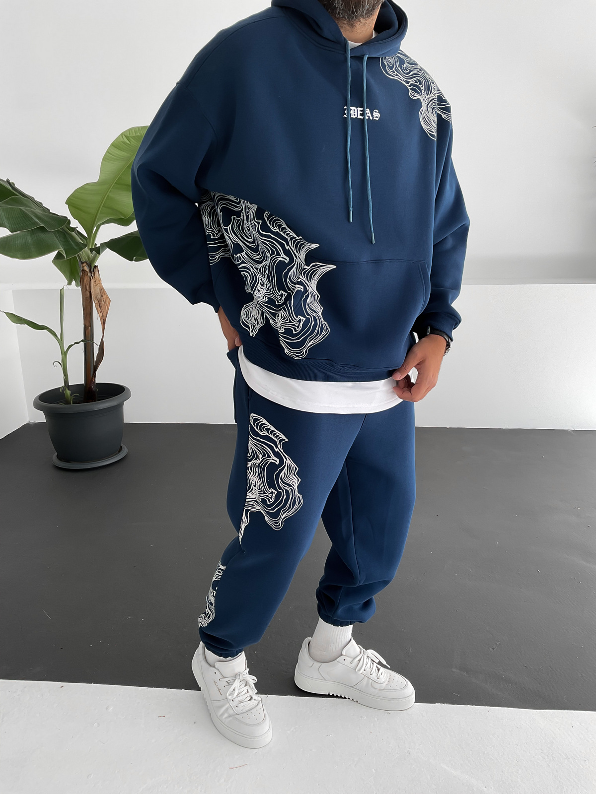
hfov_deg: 48.2
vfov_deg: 61.7
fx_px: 666
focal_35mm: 29
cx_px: 298
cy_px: 397
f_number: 1.8
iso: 16
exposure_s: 1/120
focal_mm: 3
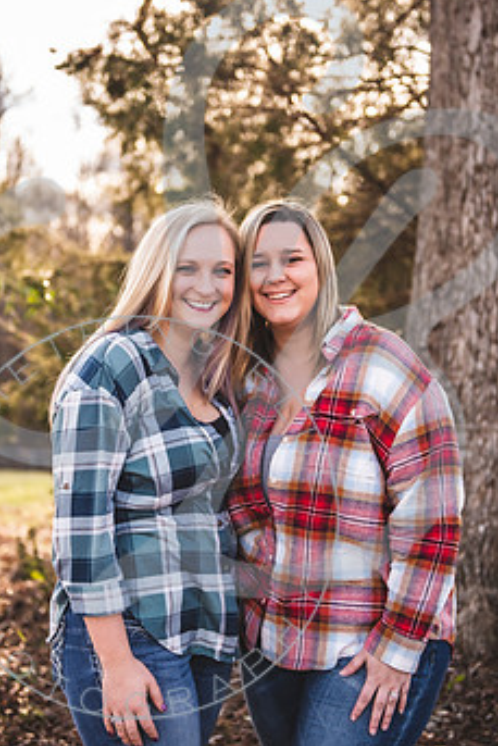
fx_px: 1306
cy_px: 352
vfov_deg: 31.9
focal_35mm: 63
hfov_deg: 21.6
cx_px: 235
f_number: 2.8
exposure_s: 1/250
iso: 100
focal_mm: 48
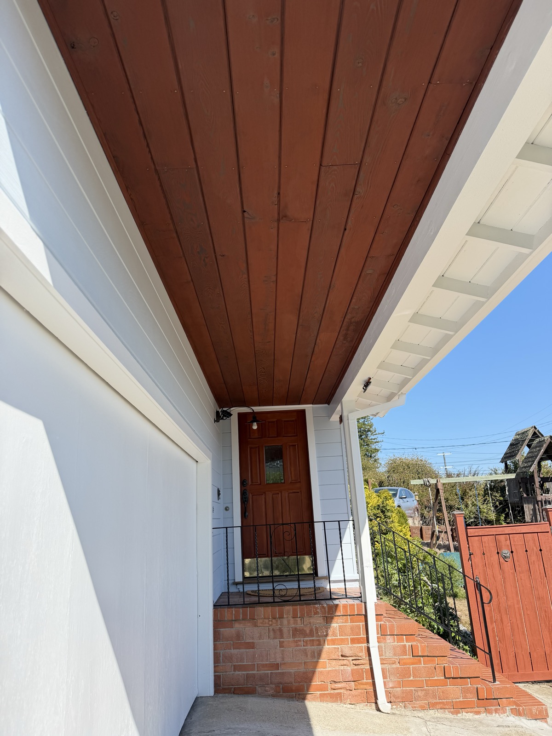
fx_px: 510
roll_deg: +3.7
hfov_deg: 56.8
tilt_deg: +17.1
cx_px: 276
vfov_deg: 71.6
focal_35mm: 24
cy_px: 368
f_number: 1.78
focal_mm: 6.76
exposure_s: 1/2611
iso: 80
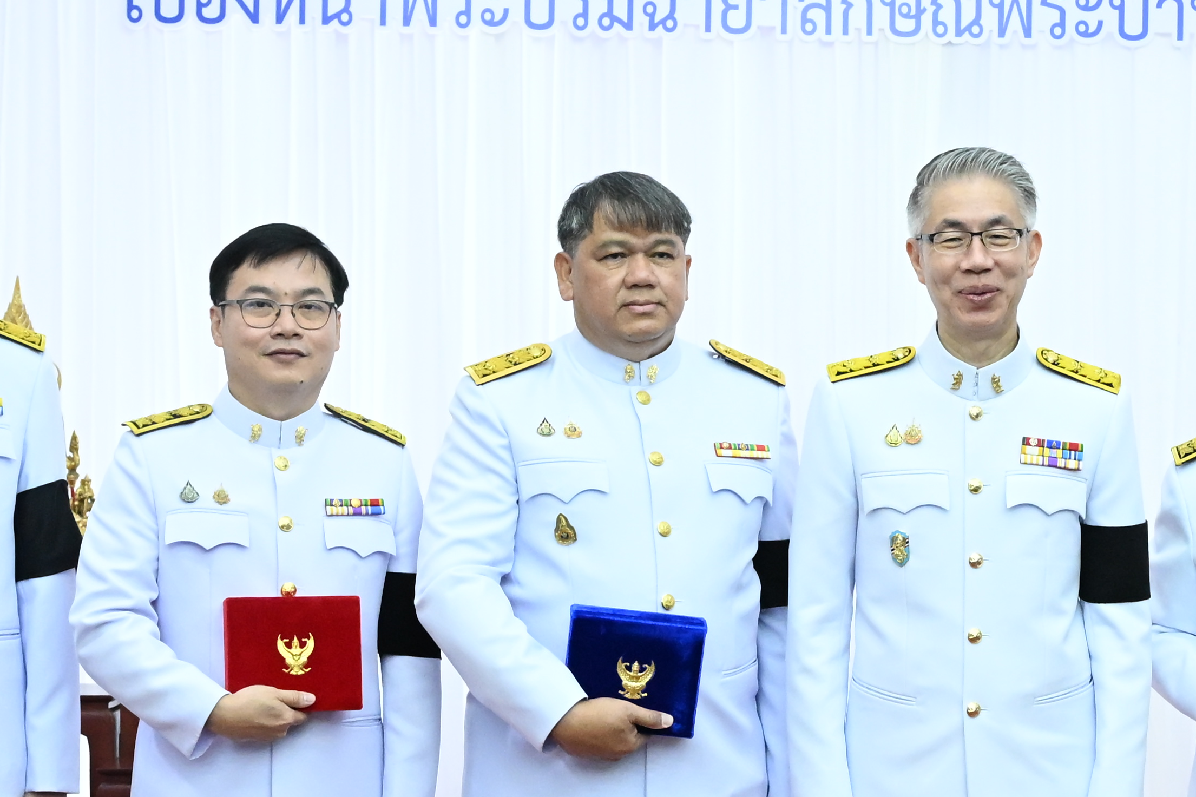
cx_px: 859
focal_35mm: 104
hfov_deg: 19.5
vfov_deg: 13.1
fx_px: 3455
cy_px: 666
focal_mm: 38
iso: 6400
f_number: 4
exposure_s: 1/200
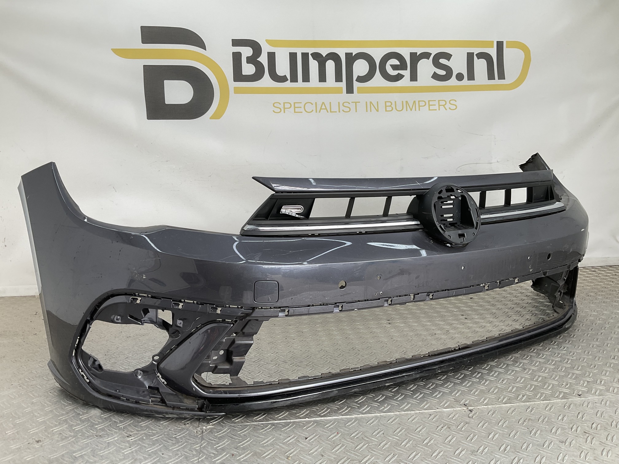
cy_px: 232
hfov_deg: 61.7
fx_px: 519
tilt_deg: -10.0
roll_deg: -0.4
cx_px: 310
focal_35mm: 29
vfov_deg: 48.2
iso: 16
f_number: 1.8
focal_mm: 3
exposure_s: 1/197
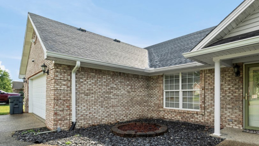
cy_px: 93
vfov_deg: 53.0
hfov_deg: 83.6
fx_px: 144
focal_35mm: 21
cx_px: 143
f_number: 8
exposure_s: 1/400
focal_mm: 10
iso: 400
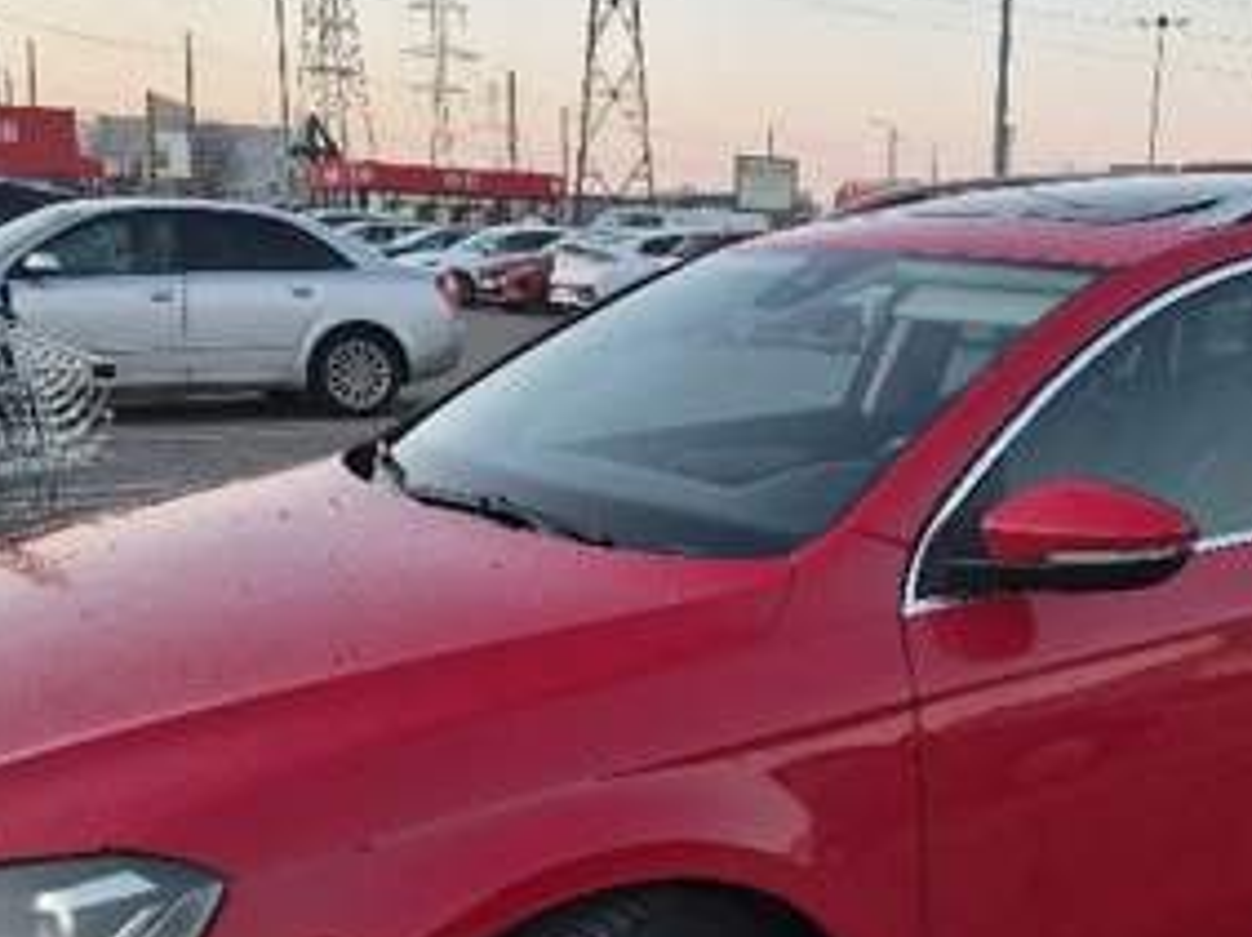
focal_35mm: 49
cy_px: 679
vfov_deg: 29.3
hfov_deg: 38.3
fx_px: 1771
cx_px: 879
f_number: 1.8
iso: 80
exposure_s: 1/182
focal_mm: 5.4
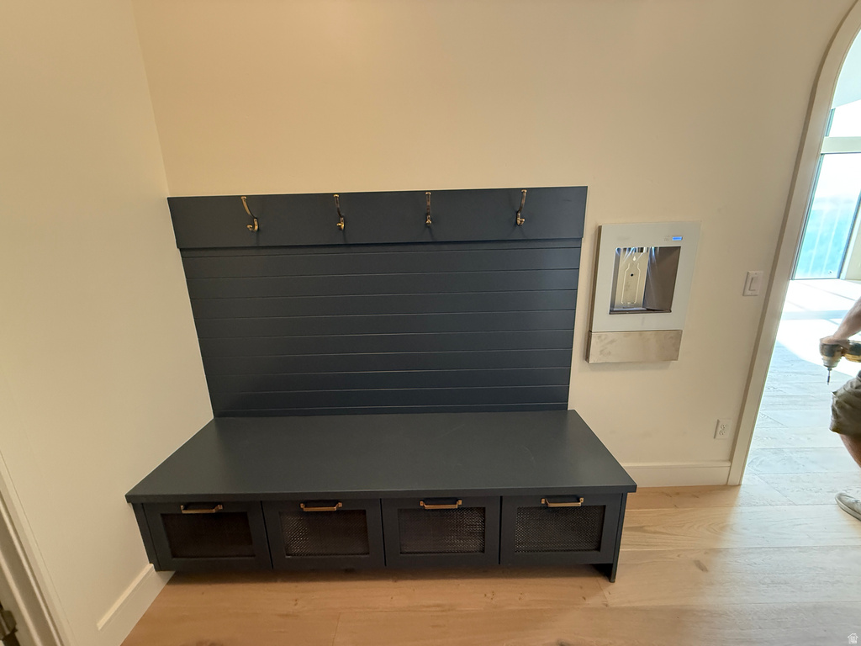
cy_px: 323
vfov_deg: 85.7
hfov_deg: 102.1
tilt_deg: -14.7
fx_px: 348
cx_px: 430
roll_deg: +2.3
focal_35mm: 14
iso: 500
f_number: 2.2
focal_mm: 2.22
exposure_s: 1/60
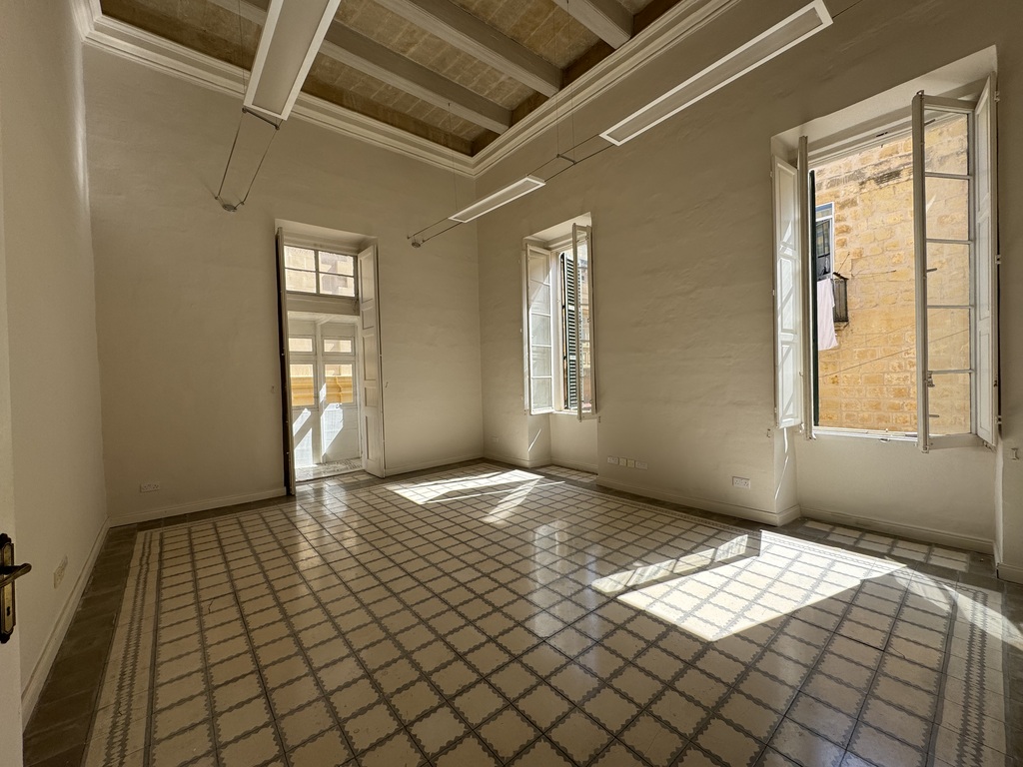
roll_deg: +0.9
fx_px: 414
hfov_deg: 102.1
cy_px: 384
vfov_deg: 85.7
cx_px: 512
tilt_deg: -1.4
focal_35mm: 14
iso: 40
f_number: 2.2
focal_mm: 2.22
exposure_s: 1/505
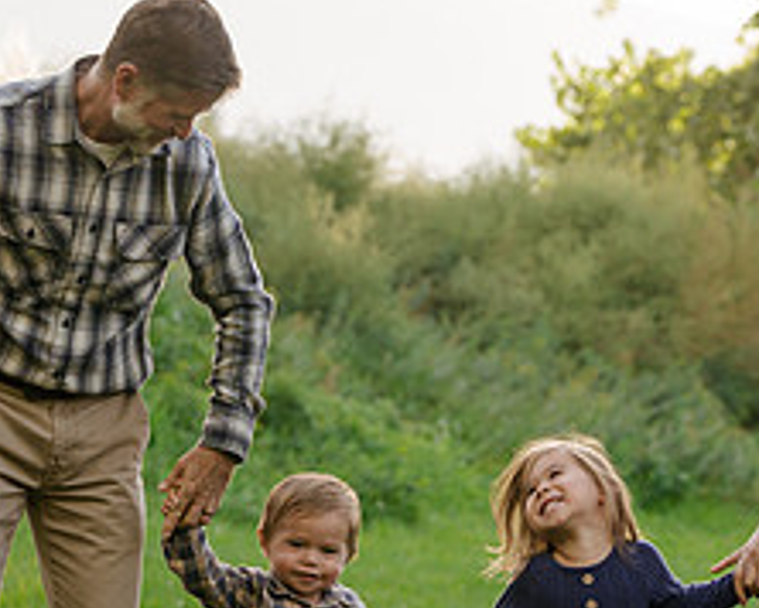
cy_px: 425
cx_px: 386
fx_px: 7824
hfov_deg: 5.6
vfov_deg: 4.5
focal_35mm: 348
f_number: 7.1
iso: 640
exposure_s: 1/200
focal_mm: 142
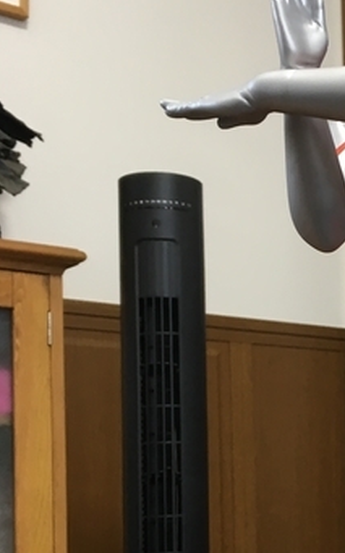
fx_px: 1086
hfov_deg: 16.8
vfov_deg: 28.2
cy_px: 420
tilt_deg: +4.0
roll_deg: +1.7
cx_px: 471
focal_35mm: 72
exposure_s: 1/30
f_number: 2.2
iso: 64
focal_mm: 4.15
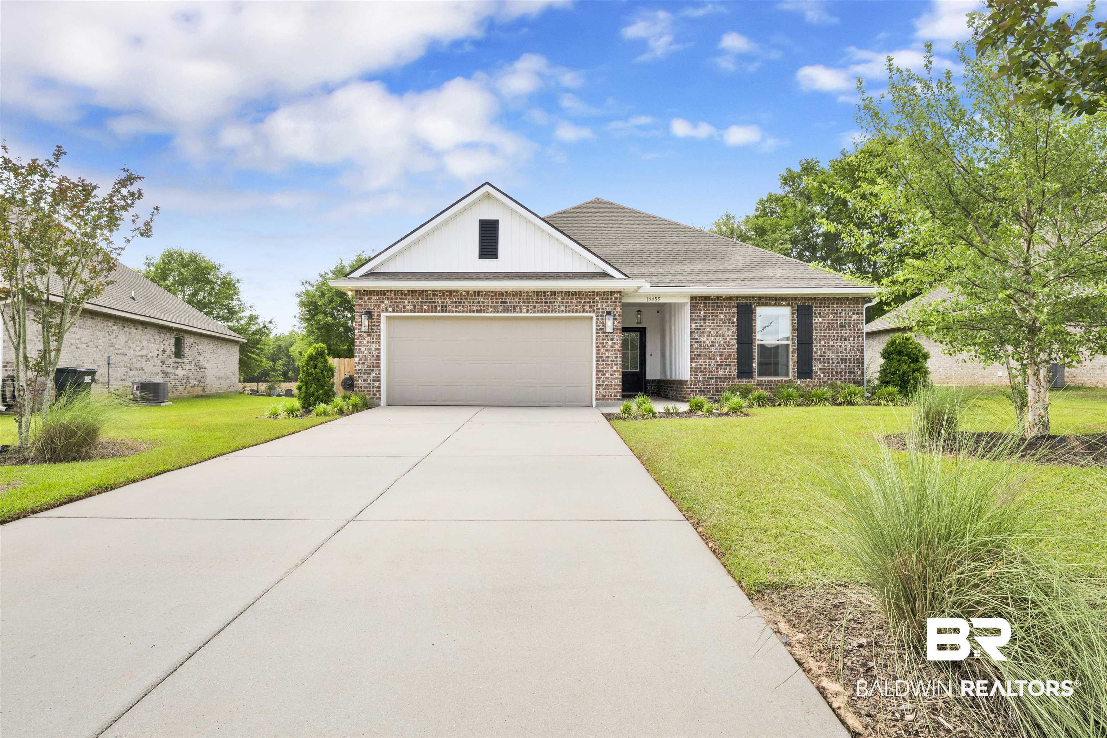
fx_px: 538
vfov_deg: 68.9
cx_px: 554
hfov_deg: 91.6
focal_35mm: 18
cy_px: 369
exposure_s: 1/500
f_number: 11
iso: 400
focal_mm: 17.5
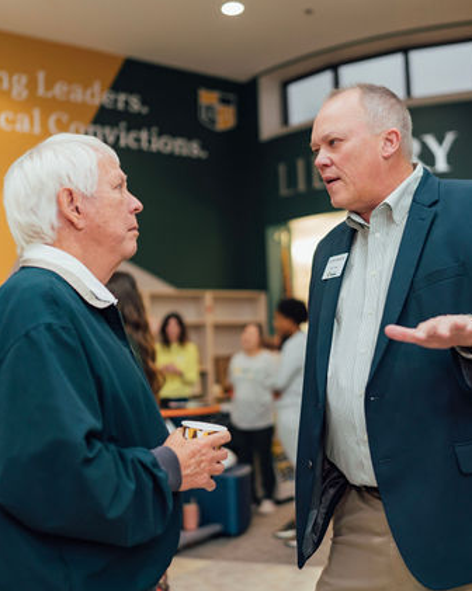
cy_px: 297
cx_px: 289
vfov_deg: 37.4
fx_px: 874
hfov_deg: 30.1
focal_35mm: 50
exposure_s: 1/160
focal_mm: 35
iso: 500
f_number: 1.4
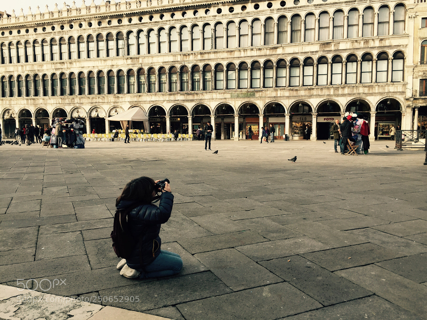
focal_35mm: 29
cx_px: 214
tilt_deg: -4.6
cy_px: 160
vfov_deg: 48.2
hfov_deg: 61.7
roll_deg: +0.0
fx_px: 358
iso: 32
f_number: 2.2
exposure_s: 1/760
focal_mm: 4.15
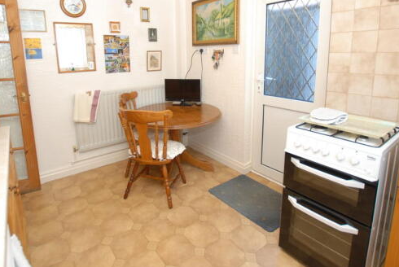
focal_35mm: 20
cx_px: 184
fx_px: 222
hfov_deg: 83.8
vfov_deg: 60.8
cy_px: 92
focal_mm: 10
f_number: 3.5
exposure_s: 1/30
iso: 200
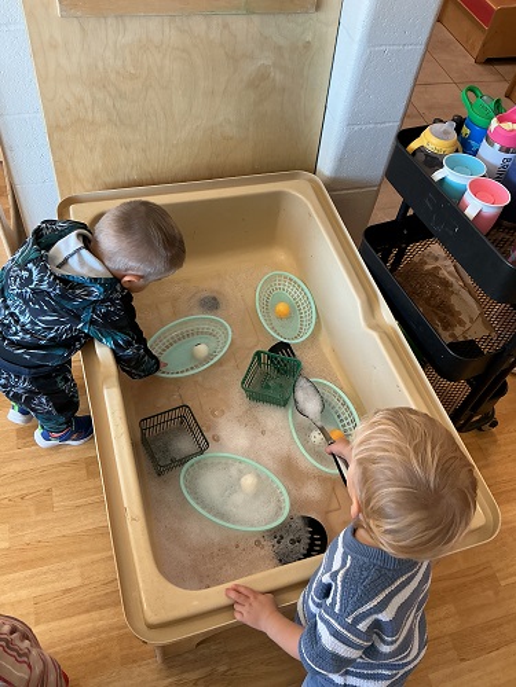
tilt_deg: -53.7
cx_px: 258
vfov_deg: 61.7
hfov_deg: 48.2
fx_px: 576
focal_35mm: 29
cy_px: 344
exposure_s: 1/60
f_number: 1.8
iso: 80
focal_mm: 3
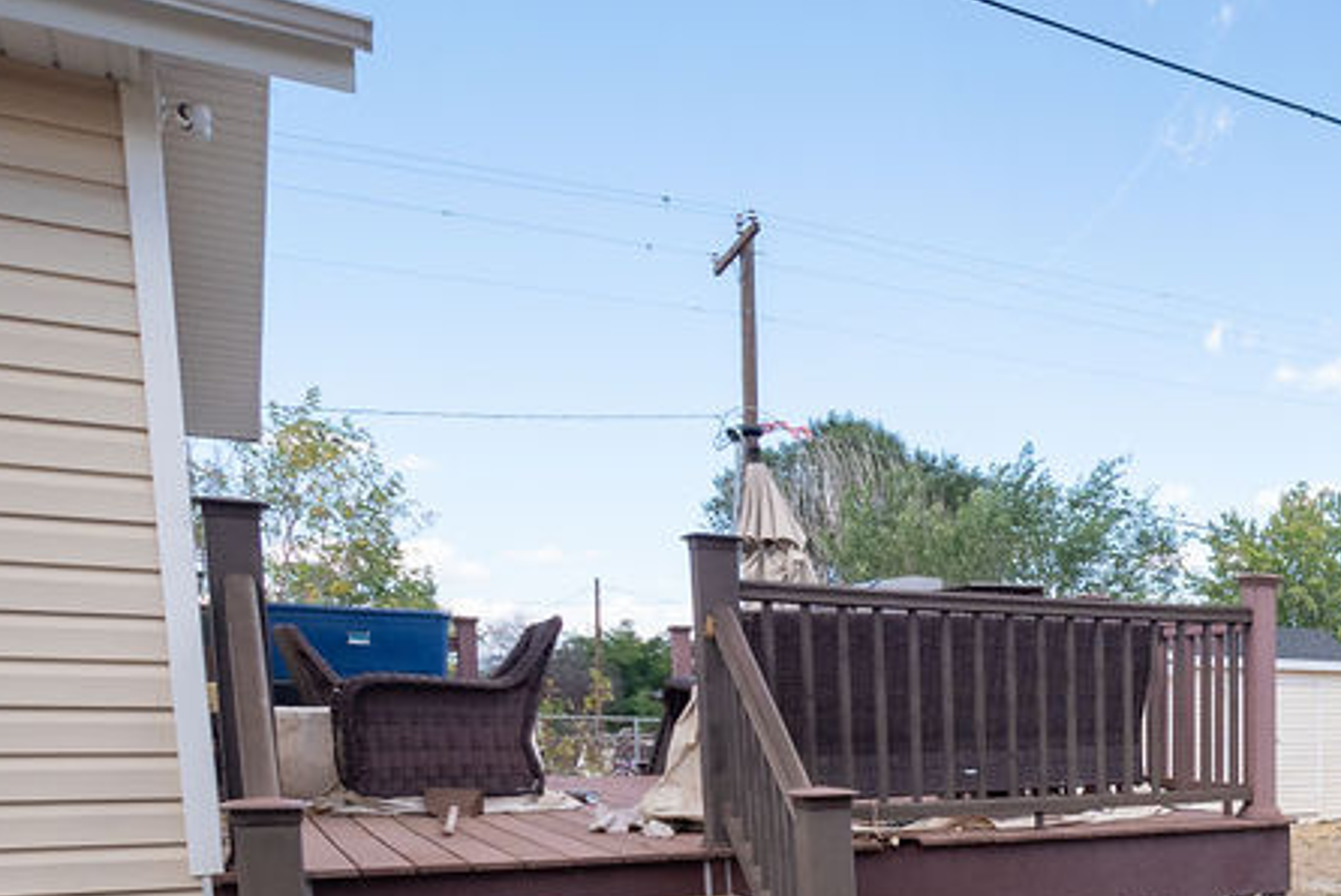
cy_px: 904
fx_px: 1454
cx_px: 1500
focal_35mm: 39
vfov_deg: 31.6
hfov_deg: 39.6
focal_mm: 11.5
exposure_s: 1/1000
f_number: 5
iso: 500
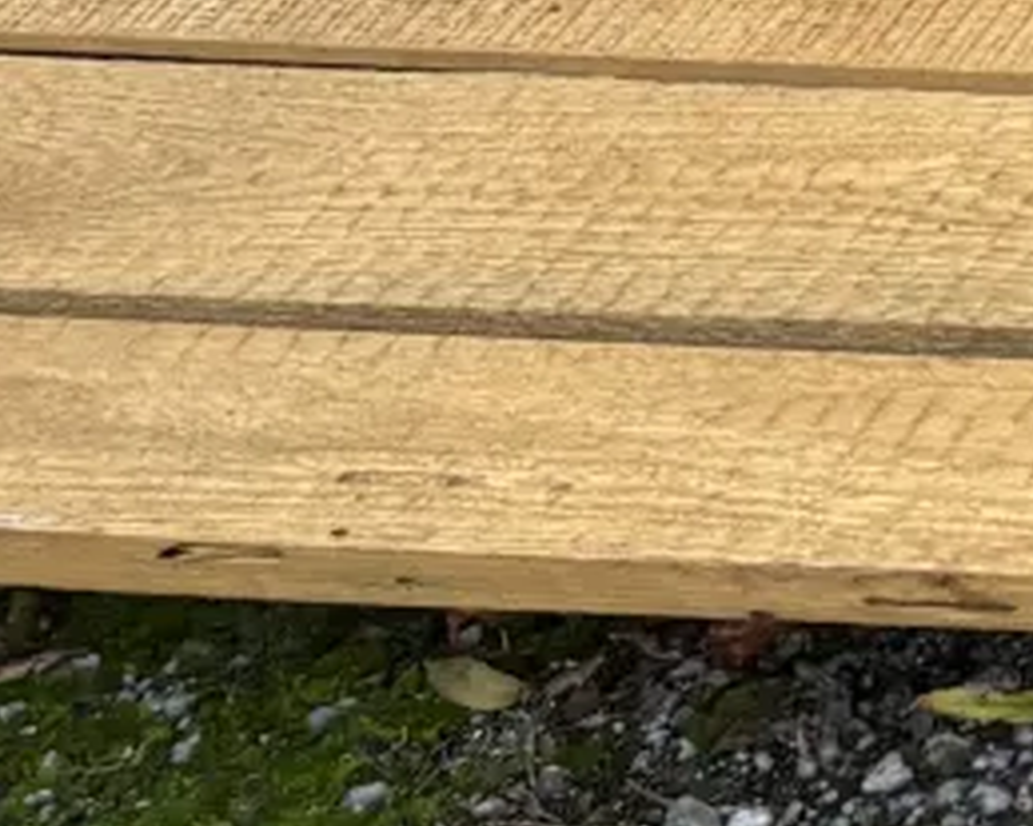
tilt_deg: -21.7
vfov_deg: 7.8
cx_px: 3661
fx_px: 5746
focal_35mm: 188
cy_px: -942
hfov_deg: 7.9
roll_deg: -2.1
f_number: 1.6
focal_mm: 5.96
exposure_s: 1/208
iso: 40
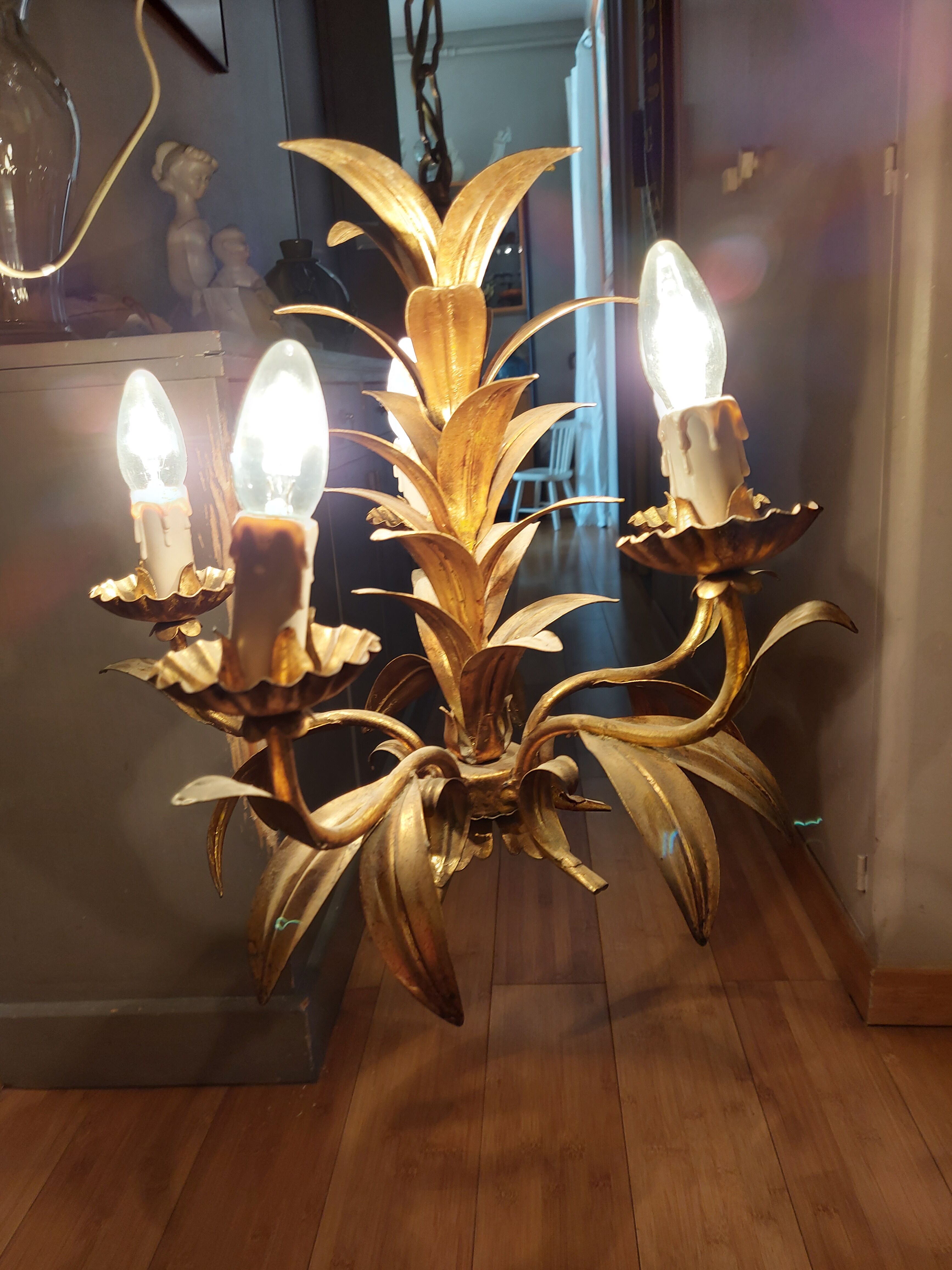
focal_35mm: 24
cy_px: 635
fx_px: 880
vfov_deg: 71.6
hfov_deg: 56.8
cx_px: 476
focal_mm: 5.23
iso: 64
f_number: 1.8
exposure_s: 1/50
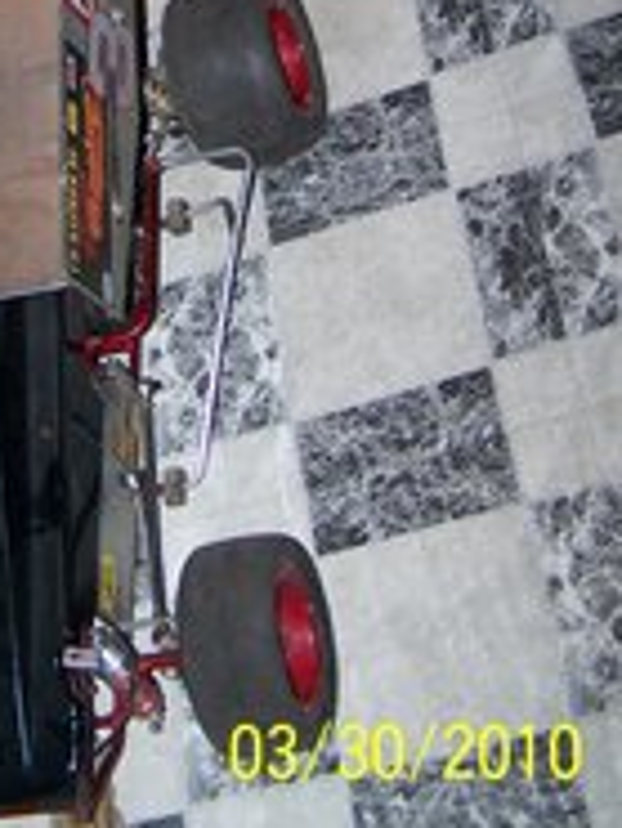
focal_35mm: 82
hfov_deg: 17.7
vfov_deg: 22.8
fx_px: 1962
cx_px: 51
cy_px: -22
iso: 160
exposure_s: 1/60
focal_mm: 6.3
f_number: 2.8
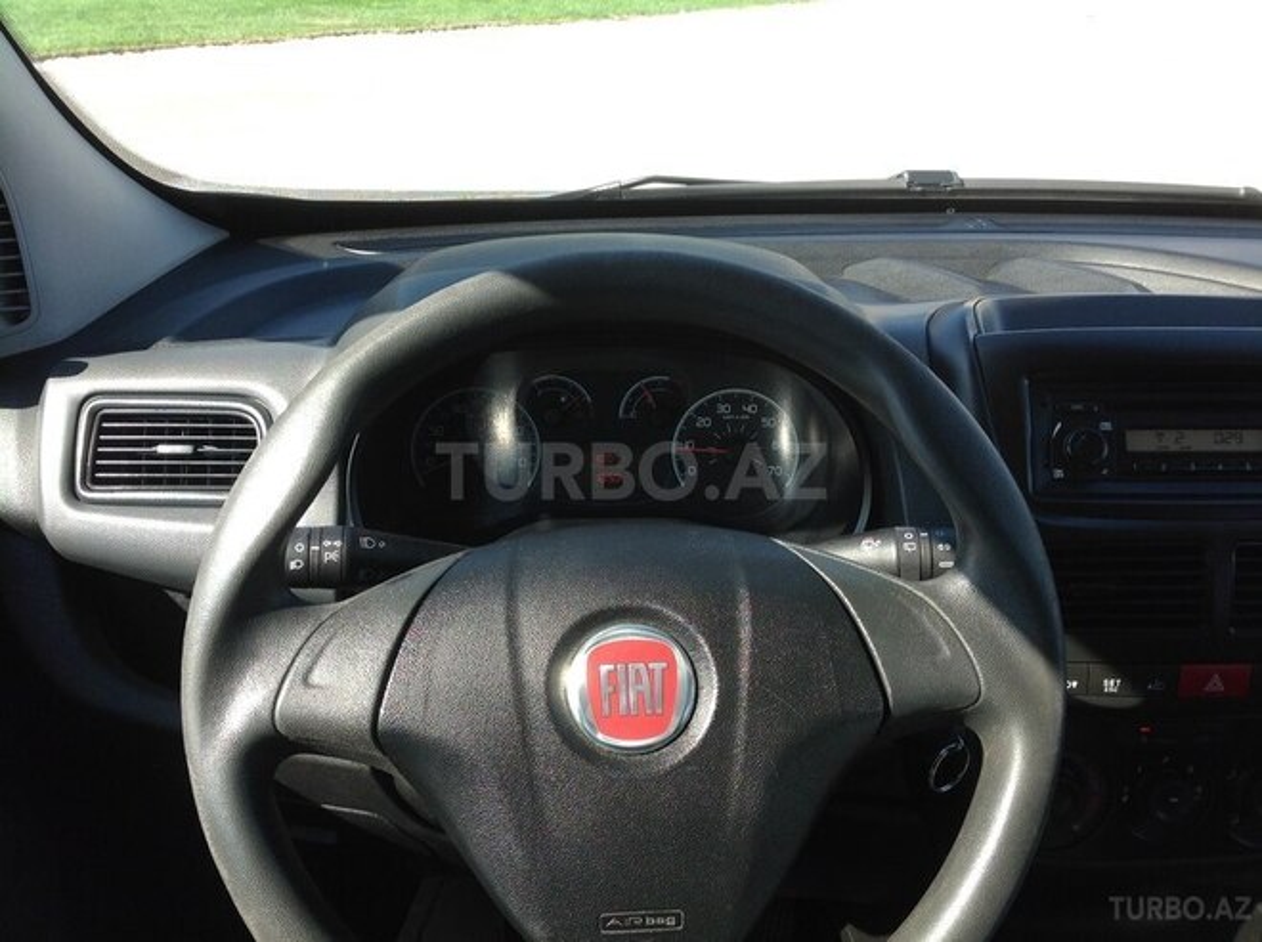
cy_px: 471
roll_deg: -3.3
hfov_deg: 52.7
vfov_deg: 40.6
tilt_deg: -24.2
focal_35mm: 35
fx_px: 1274
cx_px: 631
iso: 50
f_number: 2.4
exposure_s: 1/312
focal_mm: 4.28
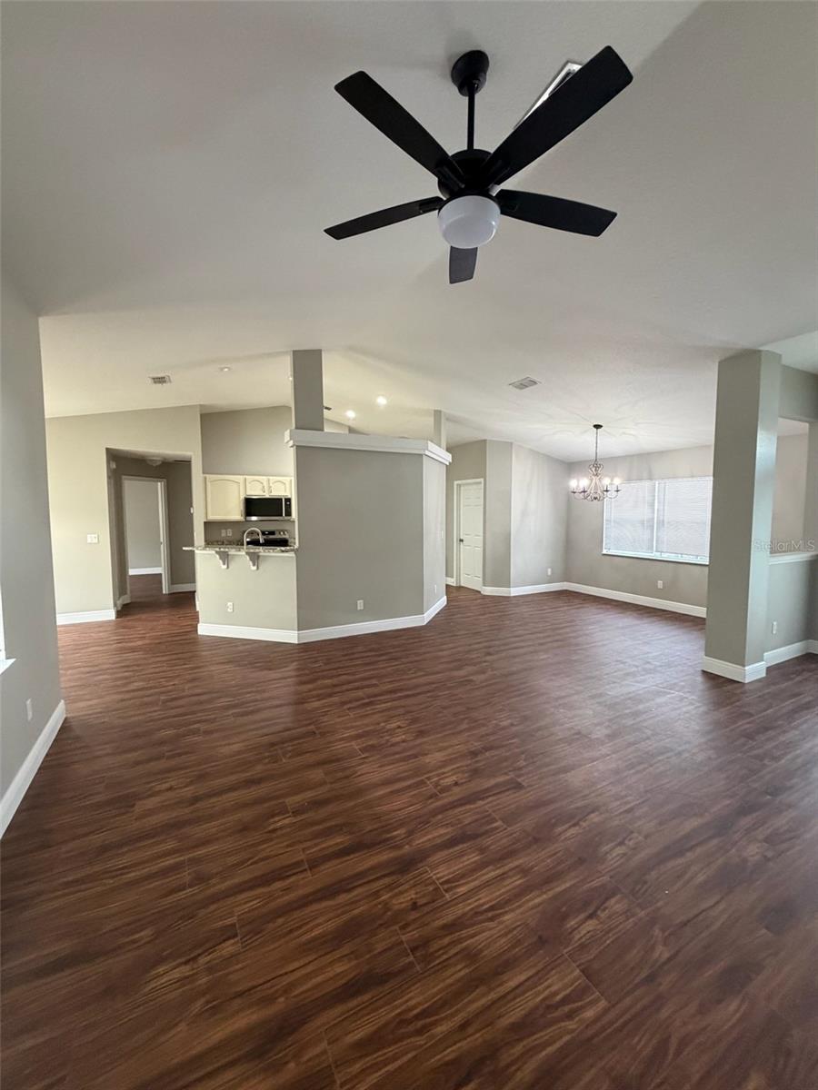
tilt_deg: -4.0
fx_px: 441
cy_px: 545
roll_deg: -0.5
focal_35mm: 14
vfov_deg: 102.1
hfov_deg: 85.7
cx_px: 409
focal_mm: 2.22
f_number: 2.2
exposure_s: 1/60
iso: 500
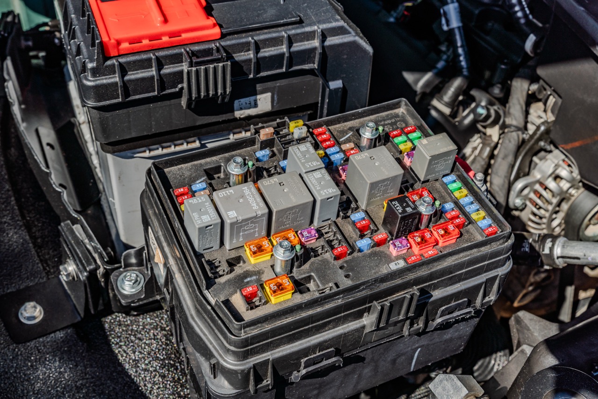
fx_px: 681
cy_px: 200
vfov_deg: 32.6
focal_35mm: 41
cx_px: 299
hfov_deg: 47.4
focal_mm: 41
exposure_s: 1/60
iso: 320
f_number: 13
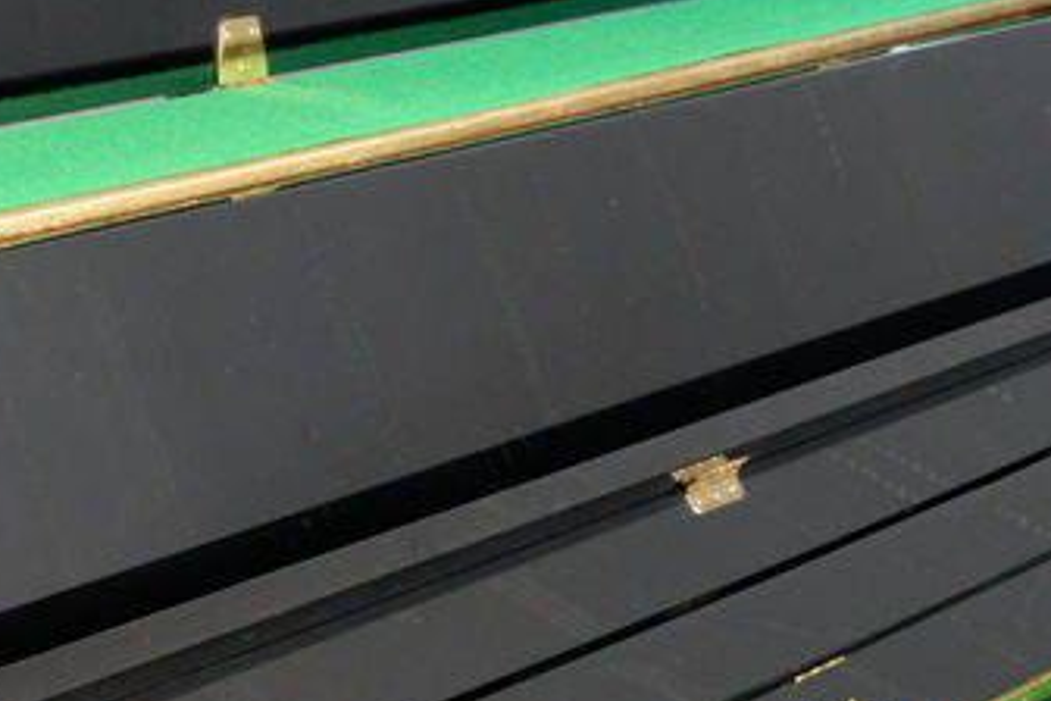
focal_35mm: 116
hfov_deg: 17.6
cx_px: 313
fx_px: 3386
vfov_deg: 11.8
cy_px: 590
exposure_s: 1/30
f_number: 2.8
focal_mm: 14.3
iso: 800
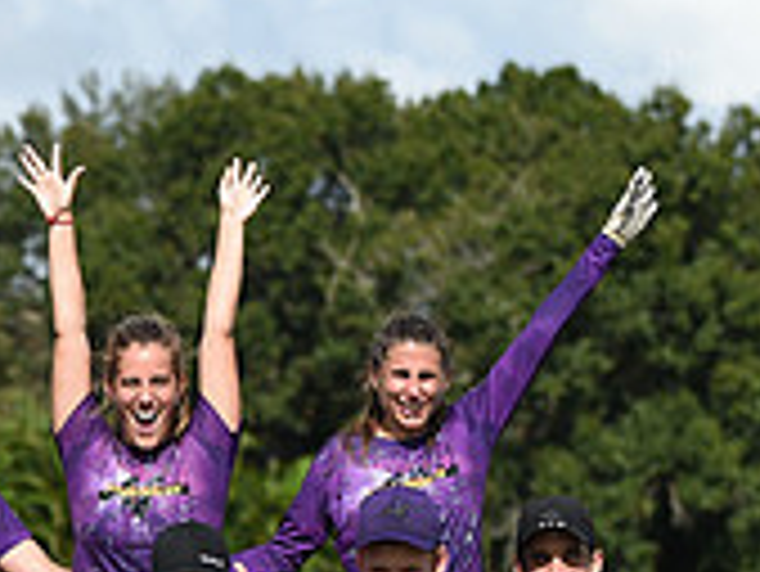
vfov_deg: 4.6
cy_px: 667
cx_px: -265
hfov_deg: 6.1
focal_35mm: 323
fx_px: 7097
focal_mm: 98
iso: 100
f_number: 4.5
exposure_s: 1/1250
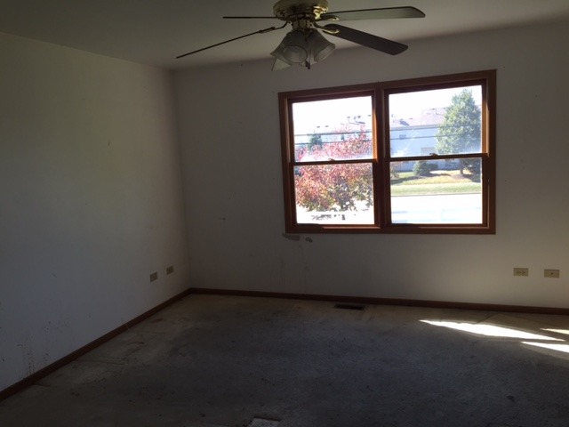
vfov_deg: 48.2
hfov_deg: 61.7
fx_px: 477
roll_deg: +1.1
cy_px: 214
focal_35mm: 29
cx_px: 284
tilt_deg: -8.2
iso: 32
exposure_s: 1/125
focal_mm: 4.15
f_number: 2.2
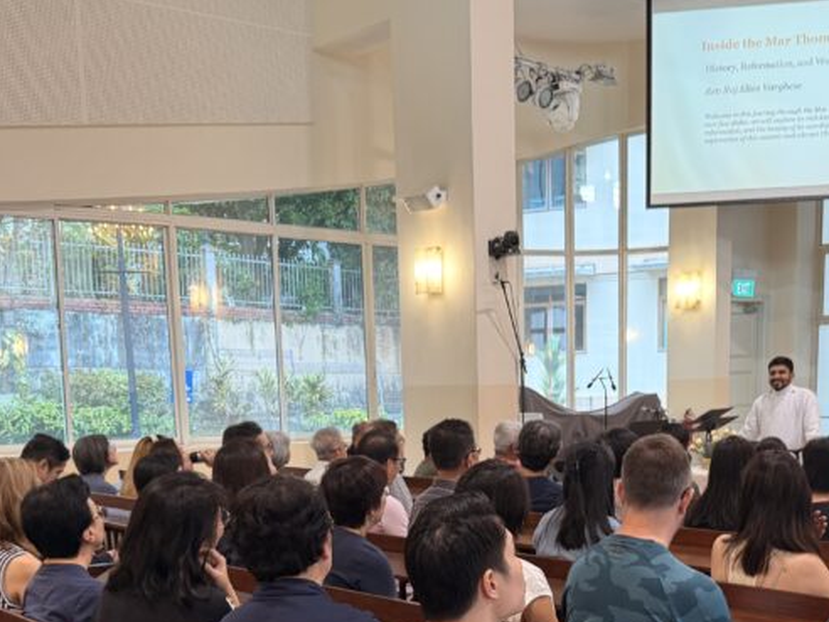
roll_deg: +0.5
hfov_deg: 37.9
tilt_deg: -6.9
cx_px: 522
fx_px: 1197
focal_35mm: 50
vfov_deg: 28.0
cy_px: 565
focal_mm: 6.76
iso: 125
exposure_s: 1/50
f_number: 1.78
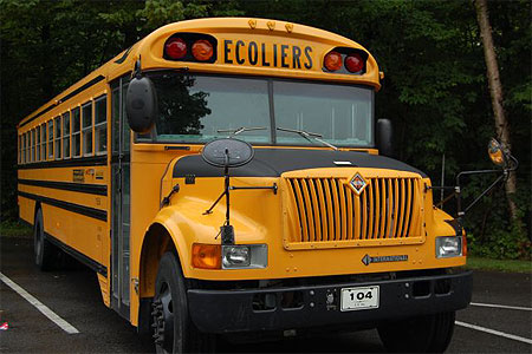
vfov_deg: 28.9
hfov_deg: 42.3
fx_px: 687
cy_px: 177
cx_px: 266
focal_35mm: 46
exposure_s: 1/125
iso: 200
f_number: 5.6
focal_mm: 31
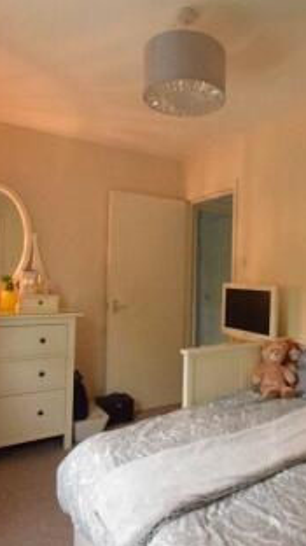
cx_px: 201
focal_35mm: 24
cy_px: 272
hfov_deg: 46.9
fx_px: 347
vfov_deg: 76.4
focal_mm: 10
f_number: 4.5
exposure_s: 1/320
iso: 10000
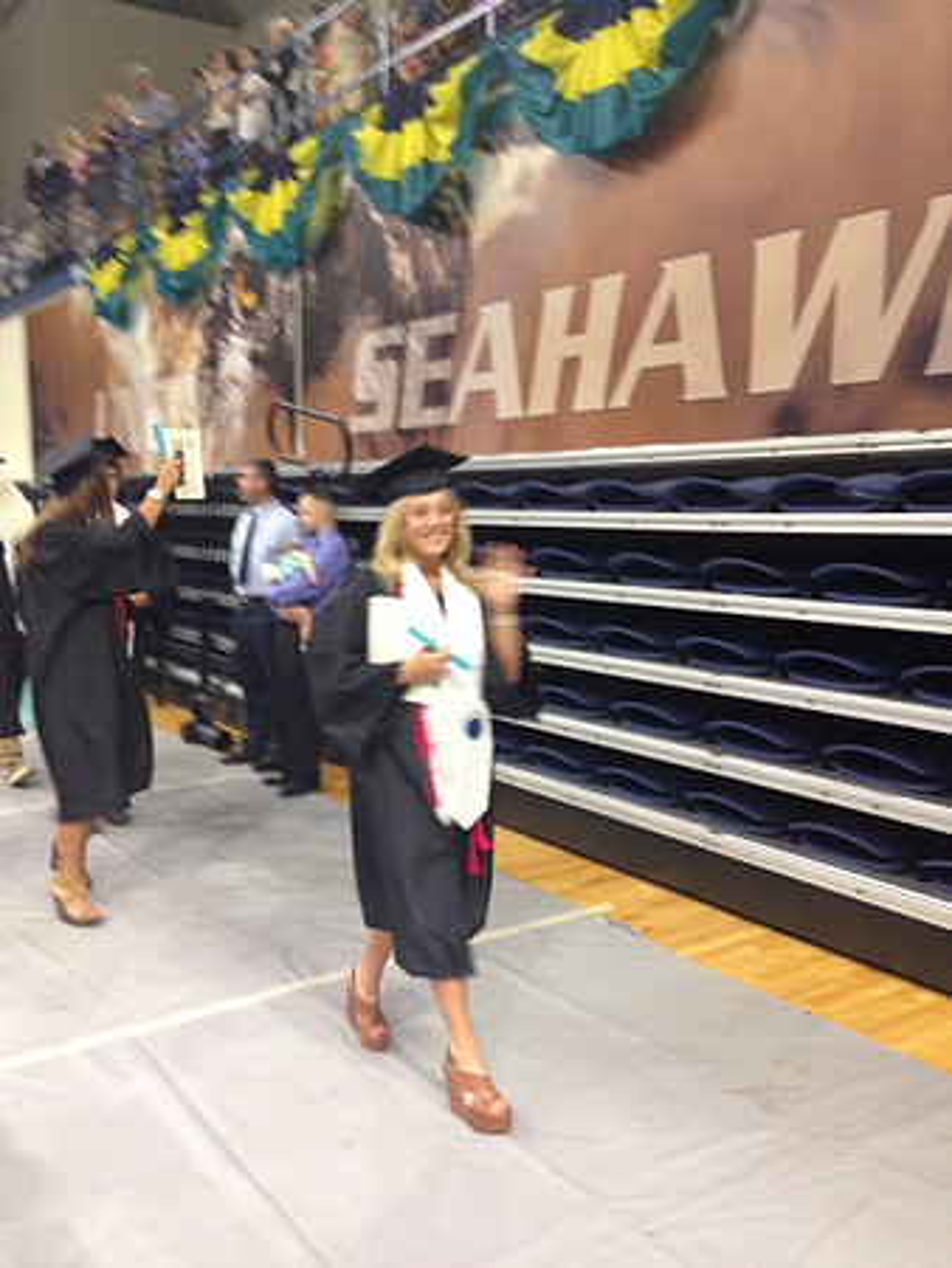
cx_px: 476
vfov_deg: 55.3
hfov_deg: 43.0
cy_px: 634
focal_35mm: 33
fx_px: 1209
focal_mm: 4.12
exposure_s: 1/20
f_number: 2.4
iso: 160
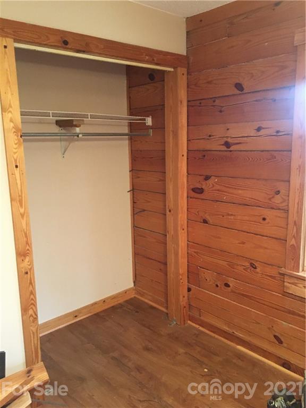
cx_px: 153
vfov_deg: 61.7
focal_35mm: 29
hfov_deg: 48.2
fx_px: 342
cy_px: 204
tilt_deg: -9.1
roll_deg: +0.7
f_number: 2.2
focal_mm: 4.15
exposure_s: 1/15
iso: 250
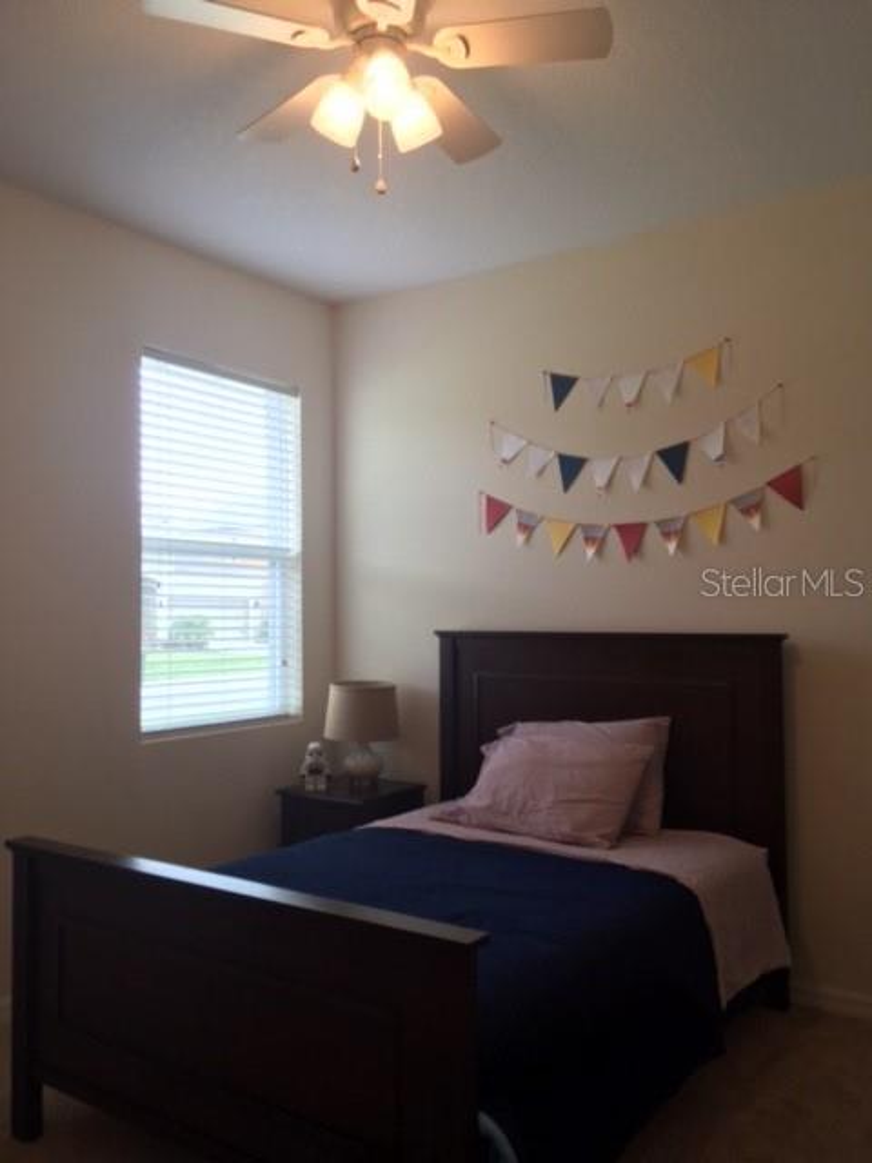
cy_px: 582
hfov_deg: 48.2
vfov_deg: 61.7
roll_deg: -0.2
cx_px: 436
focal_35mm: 29
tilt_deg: +0.9
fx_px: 974
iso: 25
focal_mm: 4.15
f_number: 2.2
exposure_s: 1/40
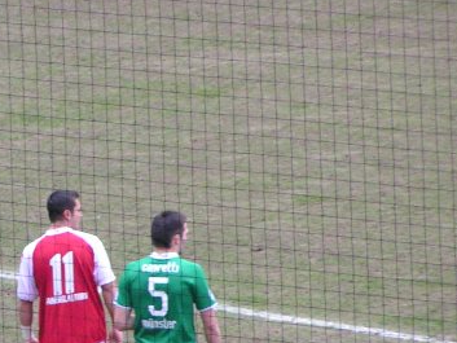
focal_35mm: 705
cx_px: -41
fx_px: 9311
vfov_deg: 2.1
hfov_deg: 2.8
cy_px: 238
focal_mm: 47.6
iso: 200
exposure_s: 1/200
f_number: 3.5
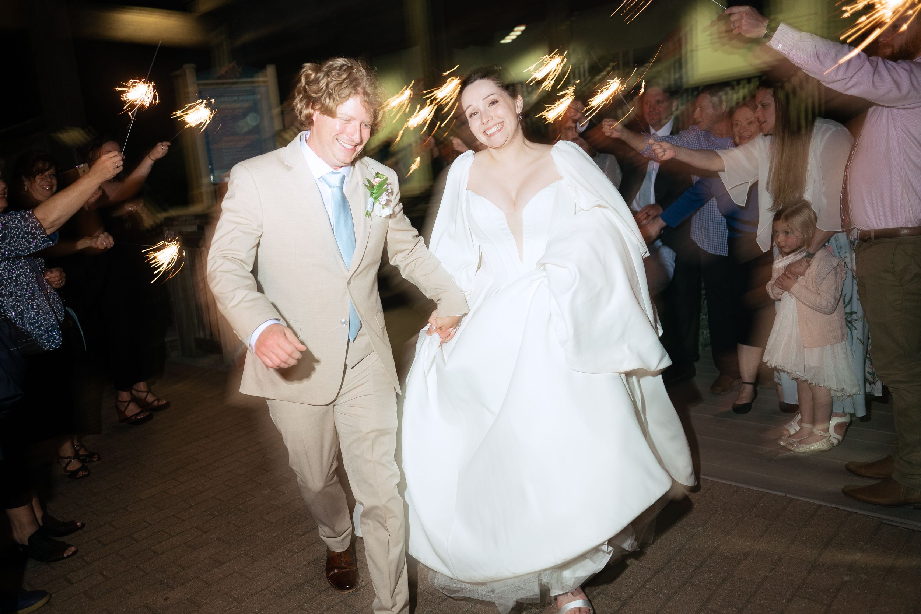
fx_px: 716
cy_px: 307
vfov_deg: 46.4
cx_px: 460
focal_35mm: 28
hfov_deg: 65.5
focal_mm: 28
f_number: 2.8
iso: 400
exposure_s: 1/30
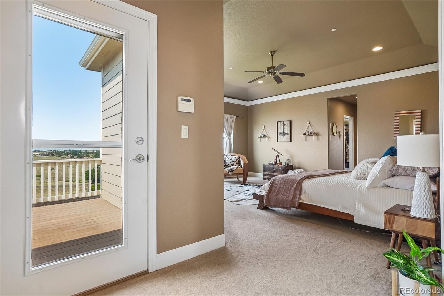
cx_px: 222
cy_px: 148
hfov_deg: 90.0
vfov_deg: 67.4
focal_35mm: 18
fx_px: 222
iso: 400
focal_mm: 12
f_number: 8
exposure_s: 1/20
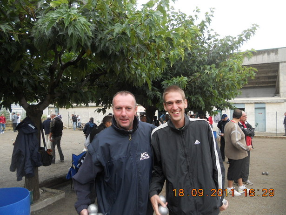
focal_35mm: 27
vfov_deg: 51.3
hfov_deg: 65.3
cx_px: 143
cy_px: 108
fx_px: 223
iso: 80
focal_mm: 4.9
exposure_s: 1/125
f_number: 3.2
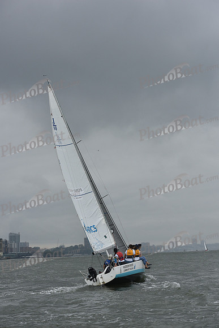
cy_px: 164
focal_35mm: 70
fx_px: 638
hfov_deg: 19.5
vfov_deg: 28.8
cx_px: 110
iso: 400
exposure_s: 1/800
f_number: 8
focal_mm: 70
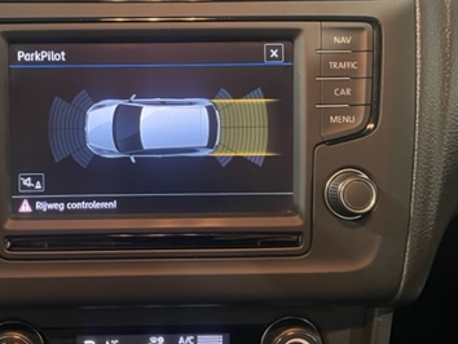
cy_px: 136
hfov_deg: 39.5
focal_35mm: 47
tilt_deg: -27.7
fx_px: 622
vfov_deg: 30.8
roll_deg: -0.7
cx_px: 125
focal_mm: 4.2
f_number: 1.6
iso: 640
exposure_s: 1/25
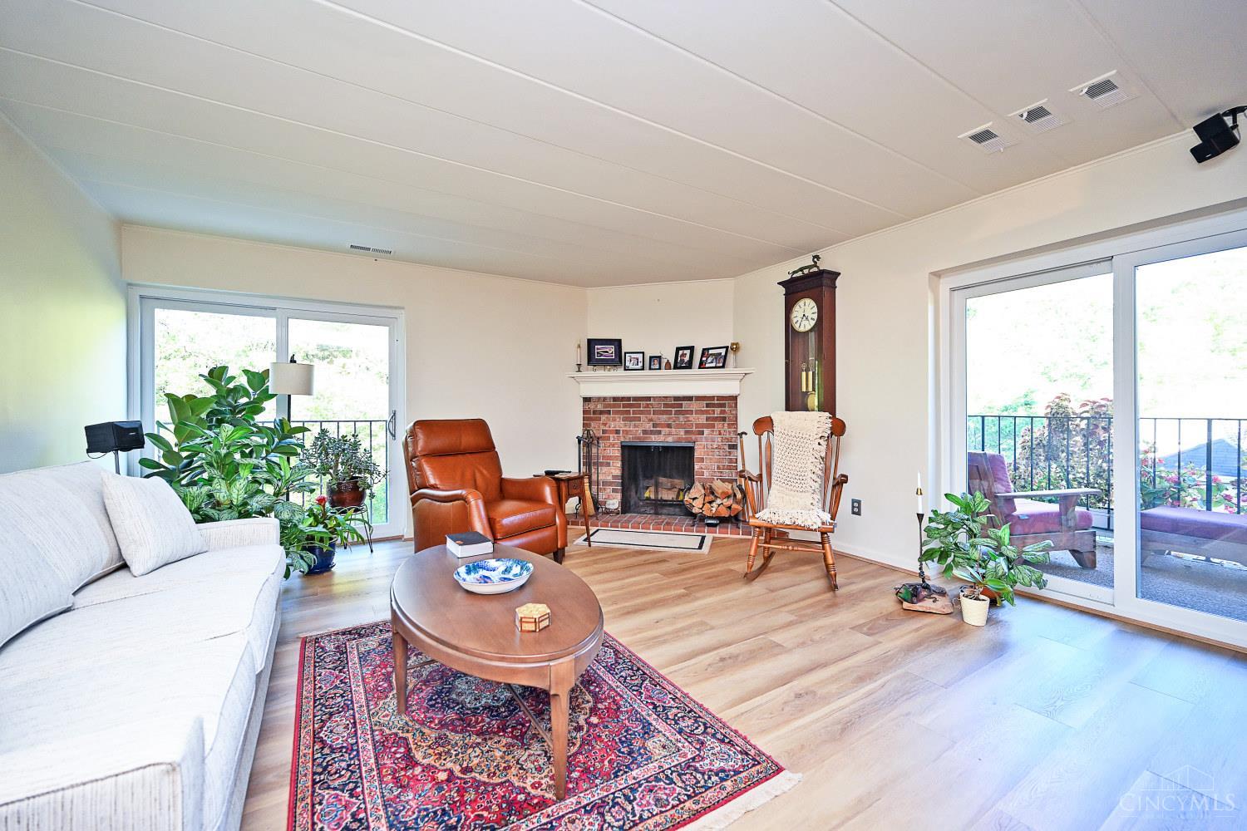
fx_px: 485
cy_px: 416
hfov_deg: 104.3
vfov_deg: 81.2
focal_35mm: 14
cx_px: 624
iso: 640
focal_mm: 14
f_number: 4
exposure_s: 1/60
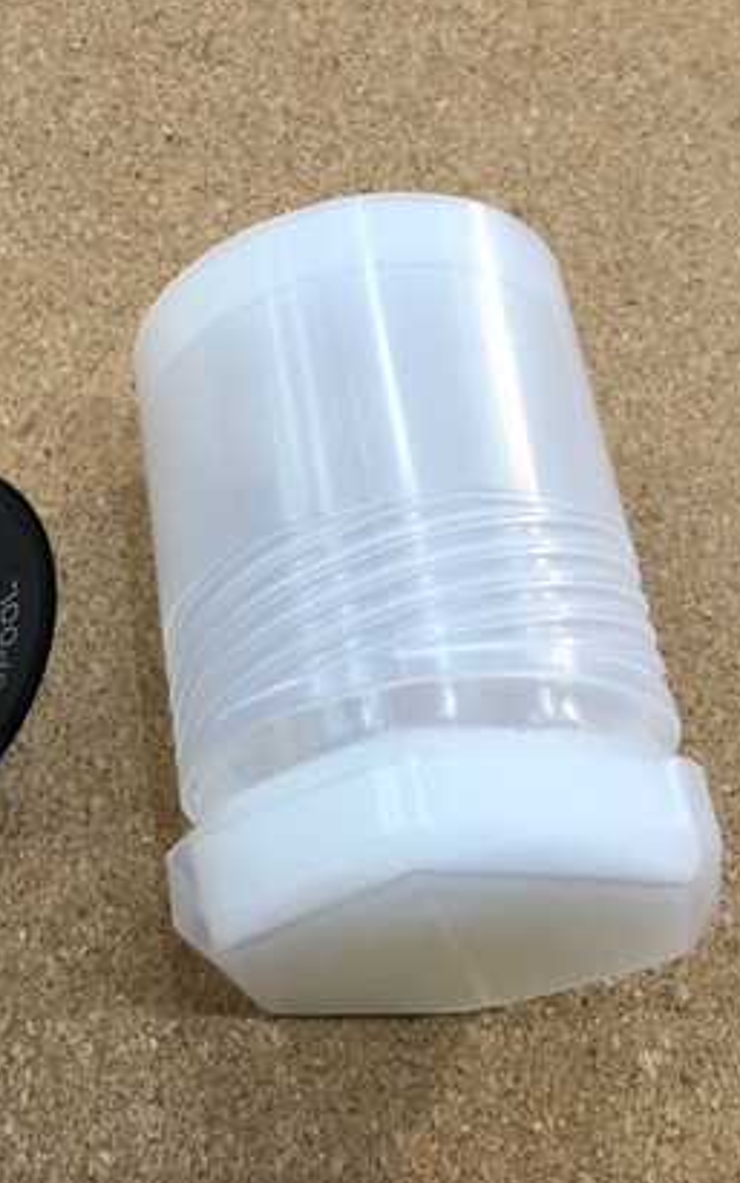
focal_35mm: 48
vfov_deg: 41.8
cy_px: 630
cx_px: 9
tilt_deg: -61.9
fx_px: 1548
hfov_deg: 25.6
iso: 25
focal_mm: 3.3
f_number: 2.4
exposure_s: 1/30
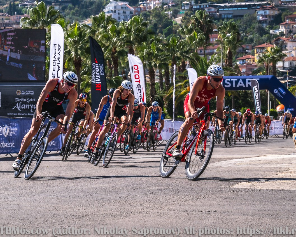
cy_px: 119
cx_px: 157
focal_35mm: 125
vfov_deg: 12.3
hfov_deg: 15.4
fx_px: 1095
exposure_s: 1/1250
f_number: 9
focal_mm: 110
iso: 320
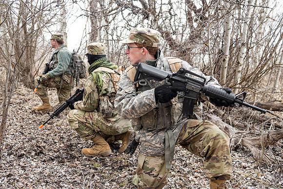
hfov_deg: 56.1
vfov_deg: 39.2
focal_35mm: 34
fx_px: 265
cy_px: 89
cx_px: 142
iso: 250
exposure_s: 1/500
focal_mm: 31
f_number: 4
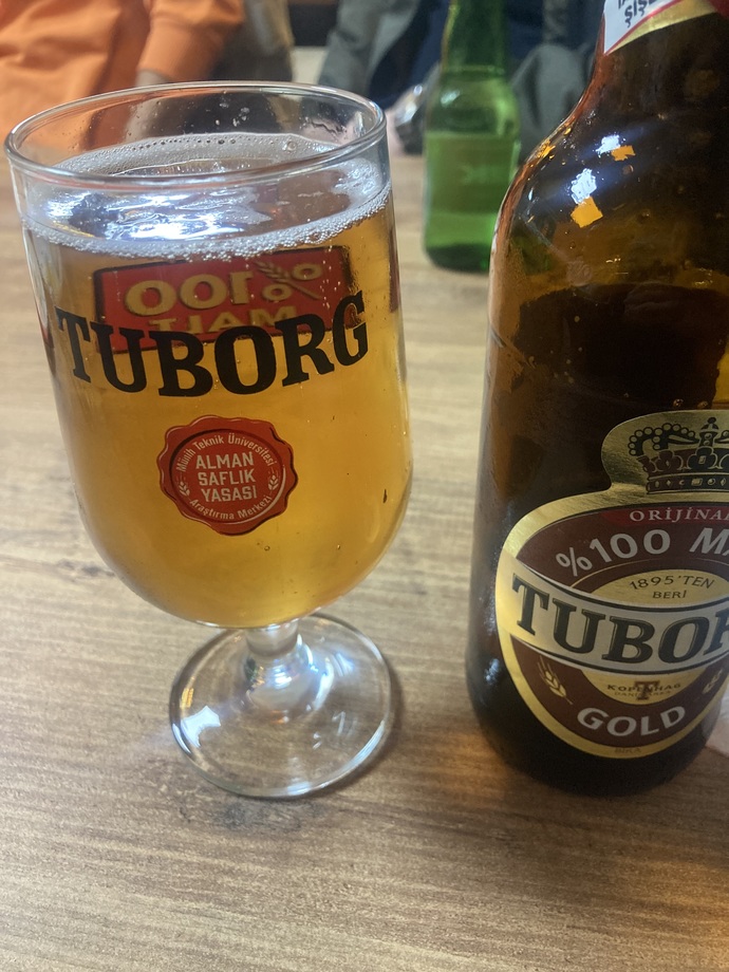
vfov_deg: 63.4
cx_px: 364
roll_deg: +1.0
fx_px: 786
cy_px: 486
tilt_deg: -35.6
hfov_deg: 49.7
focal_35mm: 28
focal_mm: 3.99
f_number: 1.8
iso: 250
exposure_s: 1/33
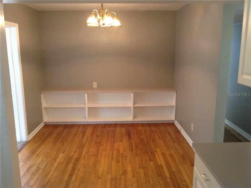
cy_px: 94
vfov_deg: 42.8
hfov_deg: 55.4
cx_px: 126
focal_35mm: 33
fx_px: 239
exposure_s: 1/20
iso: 250
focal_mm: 3.3
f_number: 2.4
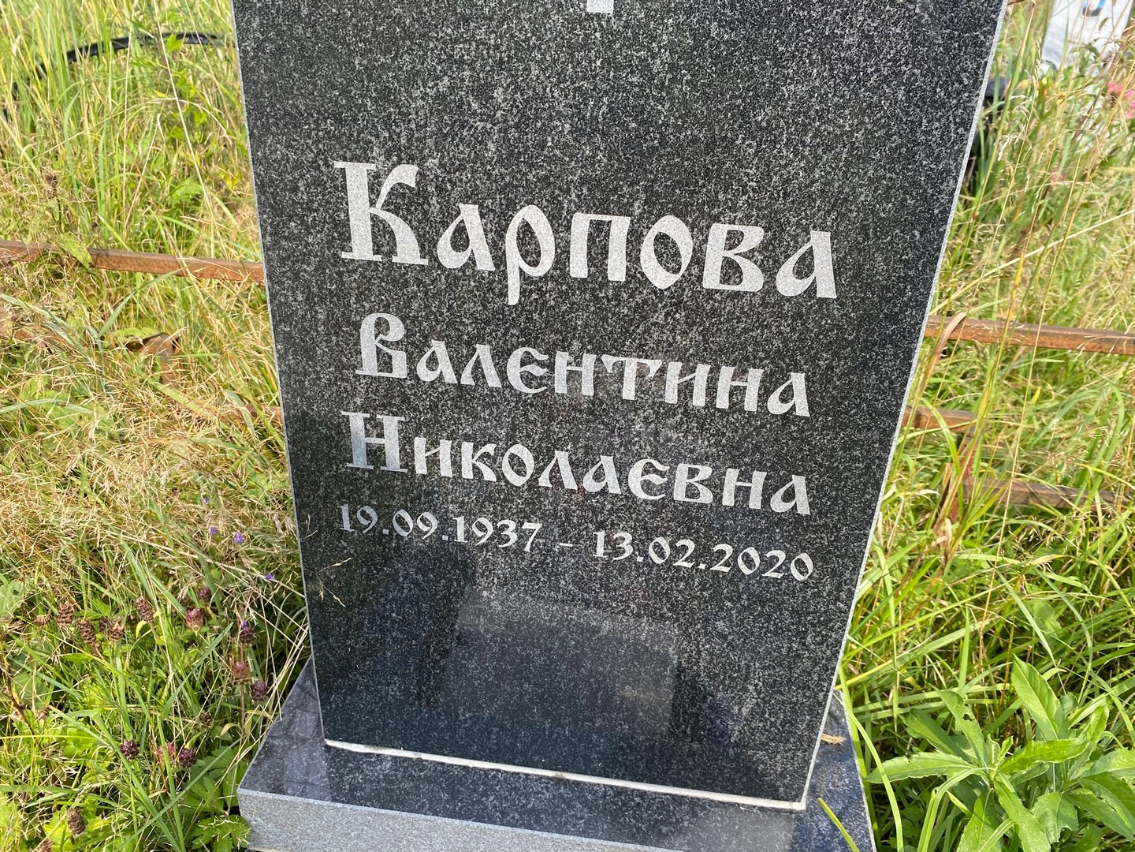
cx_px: 568
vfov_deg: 53.1
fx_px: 852
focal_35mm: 26
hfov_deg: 67.3
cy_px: 426
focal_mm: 4.25
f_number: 1.8
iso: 32
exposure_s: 1/573
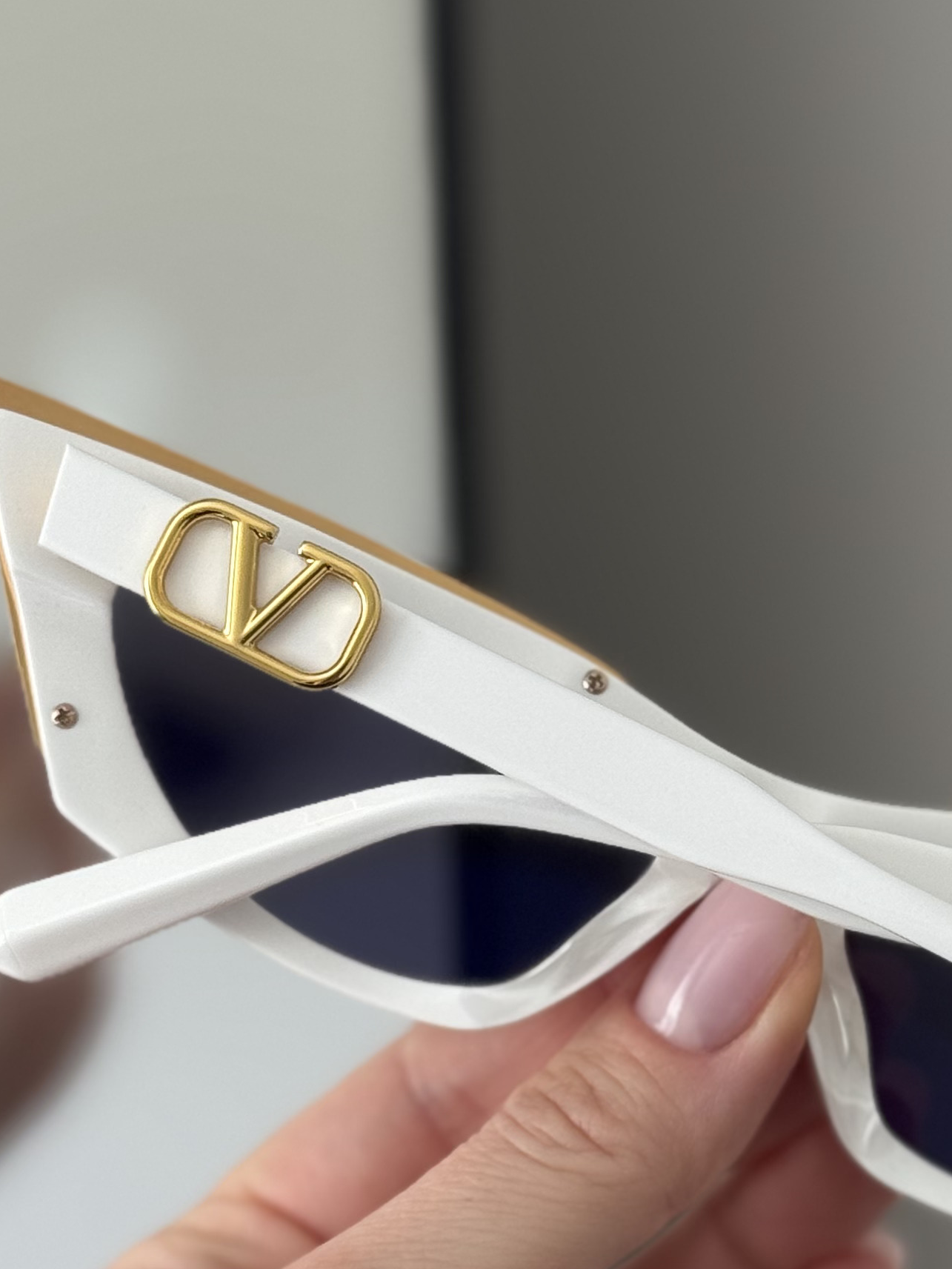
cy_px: 854
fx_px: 4143
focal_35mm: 113
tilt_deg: -16.7
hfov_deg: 13.1
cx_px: 677
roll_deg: -2.1
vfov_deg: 17.4
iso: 64
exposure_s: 1/131
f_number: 1.78
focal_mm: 6.76
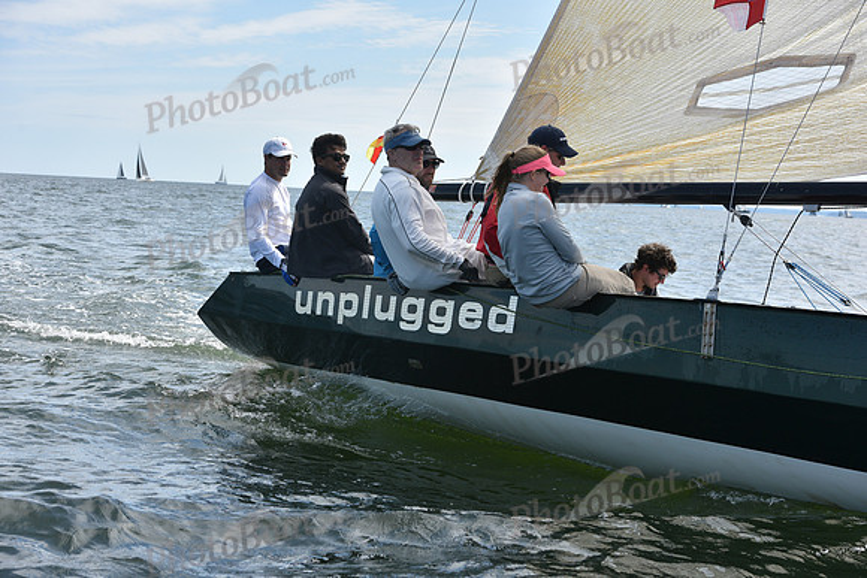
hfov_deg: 28.8
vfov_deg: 19.5
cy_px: 289
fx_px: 1686
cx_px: 434
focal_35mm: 70
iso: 320
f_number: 7.1
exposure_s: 1/1000
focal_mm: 70
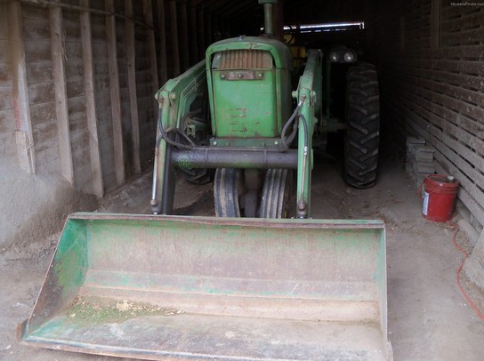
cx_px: 242
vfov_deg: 40.6
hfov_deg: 52.7
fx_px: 489
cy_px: 180
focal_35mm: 35
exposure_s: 1/40
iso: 160
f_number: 3.5
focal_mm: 6.2
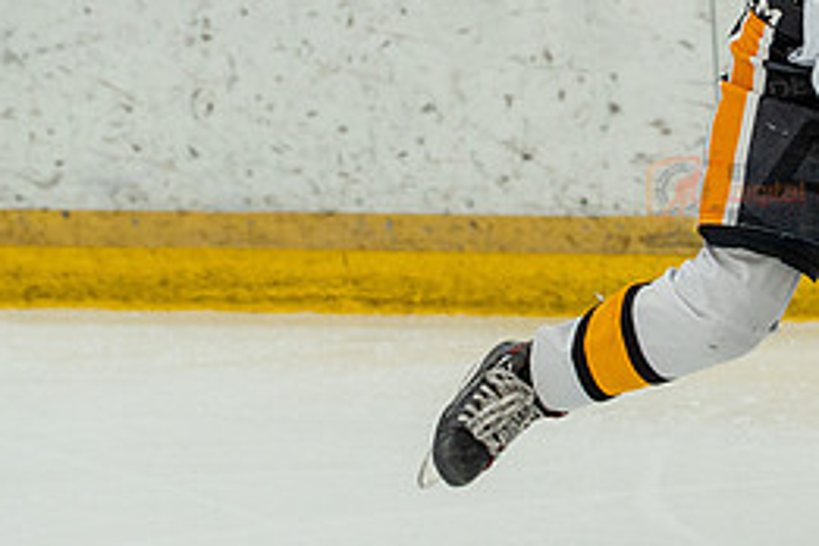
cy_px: 199
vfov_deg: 2.7
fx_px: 11374
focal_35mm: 500
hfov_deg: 4.1
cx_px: 781
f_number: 3.5
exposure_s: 1/1600
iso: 800
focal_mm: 150
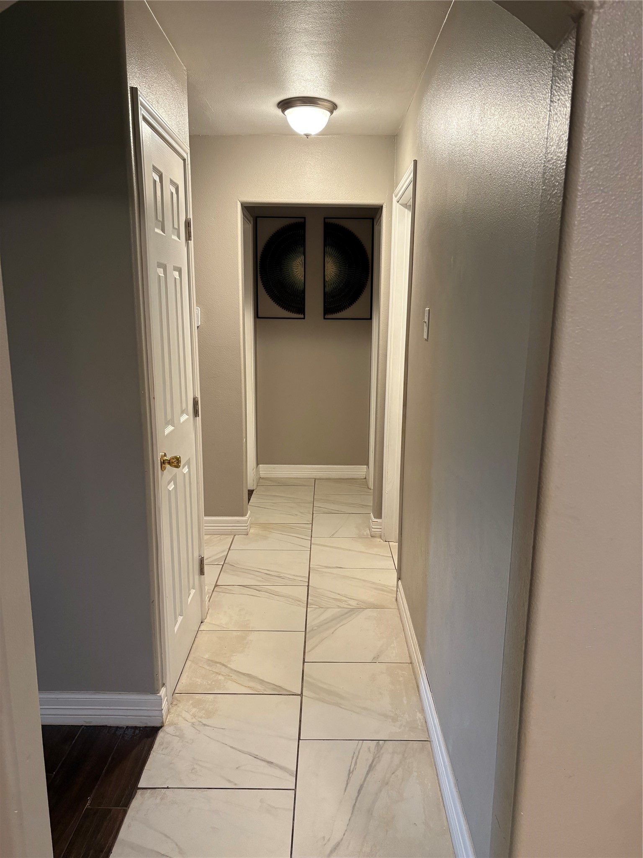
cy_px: 429
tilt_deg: -11.2
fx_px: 644
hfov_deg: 53.1
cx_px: 322
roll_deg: -0.3
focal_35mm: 26
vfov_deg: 67.3
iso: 160
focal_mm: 5.96
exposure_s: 1/60
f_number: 1.6
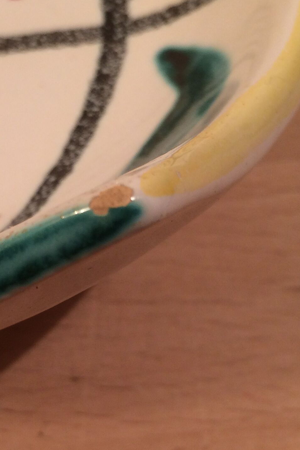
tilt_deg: -58.2
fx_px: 863
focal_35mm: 69
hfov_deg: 19.5
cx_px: 65
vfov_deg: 29.2
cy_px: 273
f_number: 2.2
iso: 50
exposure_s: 1/50
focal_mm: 4.15
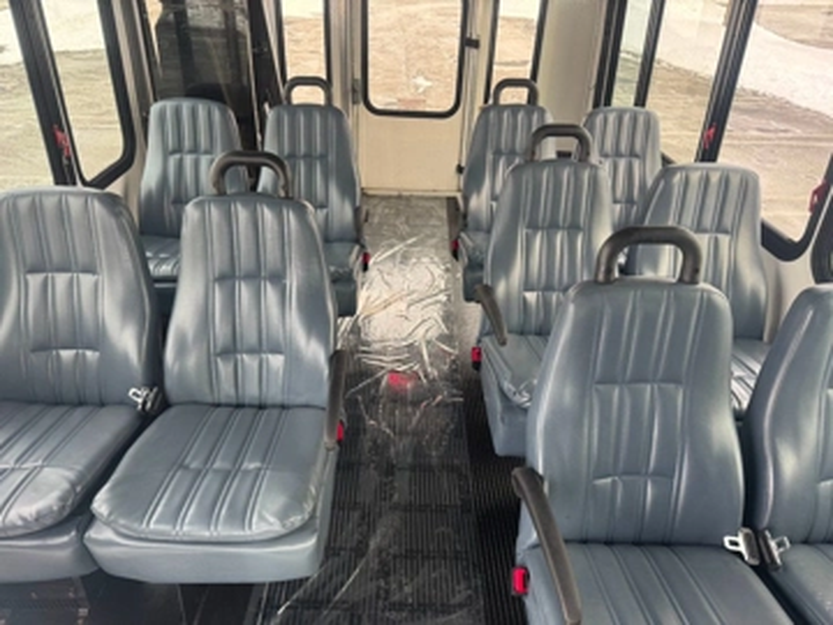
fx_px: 578
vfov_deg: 56.8
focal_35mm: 24
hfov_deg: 71.6
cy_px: 312
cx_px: 416
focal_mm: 6.76
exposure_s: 1/82
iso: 200
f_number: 1.78
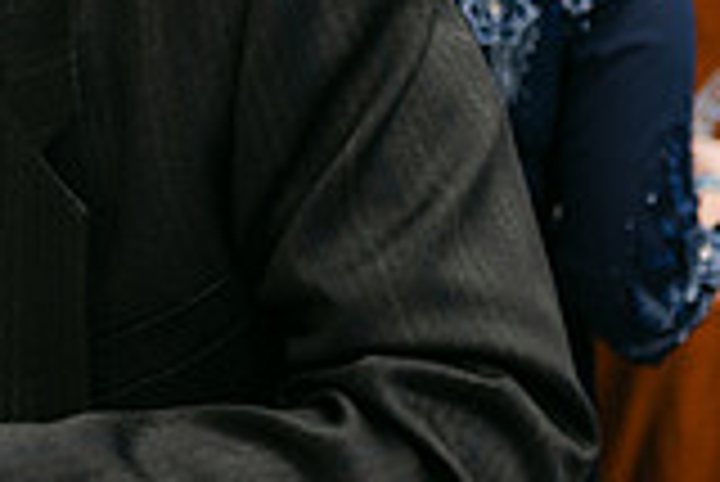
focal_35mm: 132
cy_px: 309
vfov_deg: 10.4
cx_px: -482
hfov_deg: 14.1
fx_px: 2642
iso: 80
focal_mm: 35
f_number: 1.4
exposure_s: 1/125
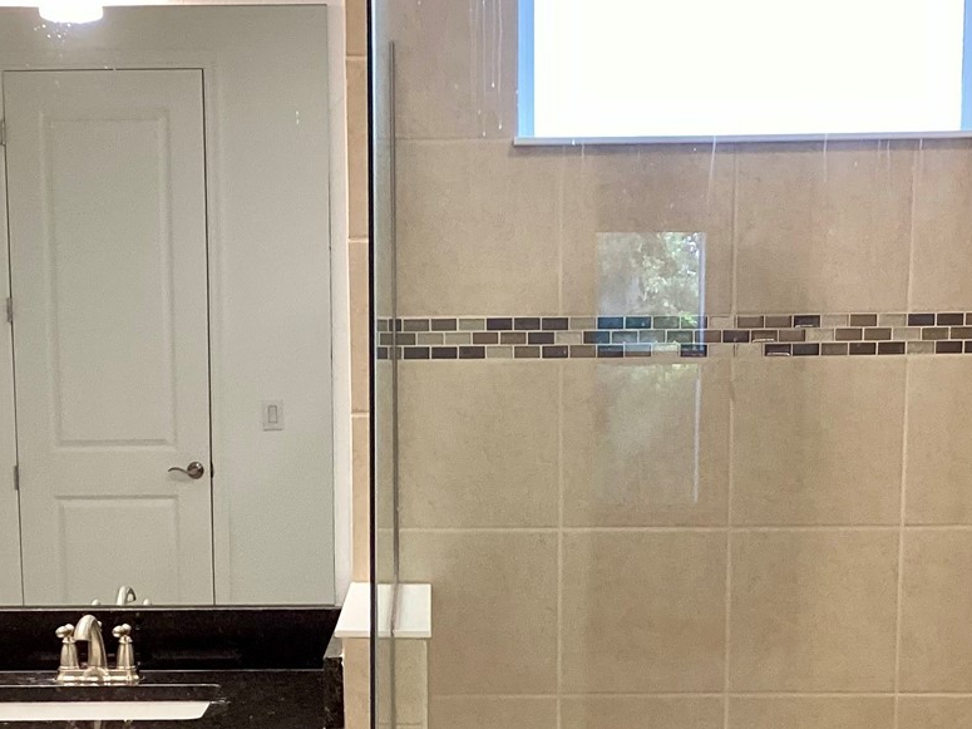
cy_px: 583
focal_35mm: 64
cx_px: 396
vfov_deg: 22.6
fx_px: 1797
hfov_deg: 30.2
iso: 125
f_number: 2.4
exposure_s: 1/60
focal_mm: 3.3
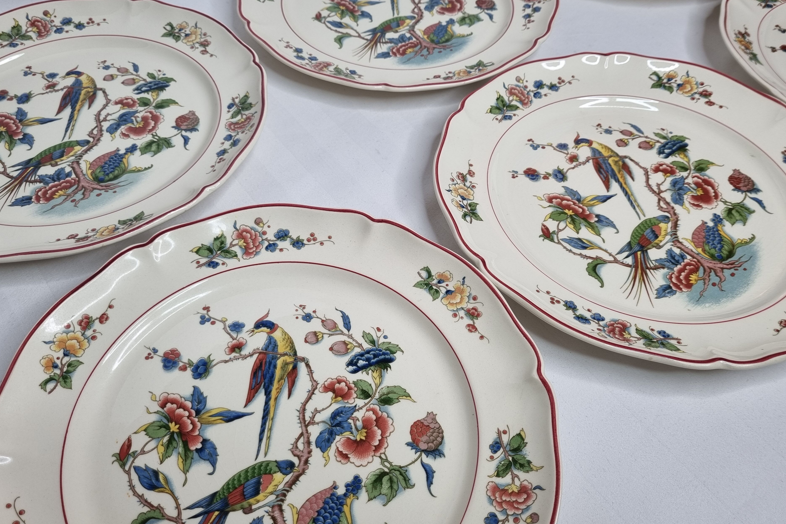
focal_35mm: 29
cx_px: 375
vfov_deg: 45.0
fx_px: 633
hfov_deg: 63.6
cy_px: 265
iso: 50
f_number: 1.8
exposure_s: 1/112
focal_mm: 5.4
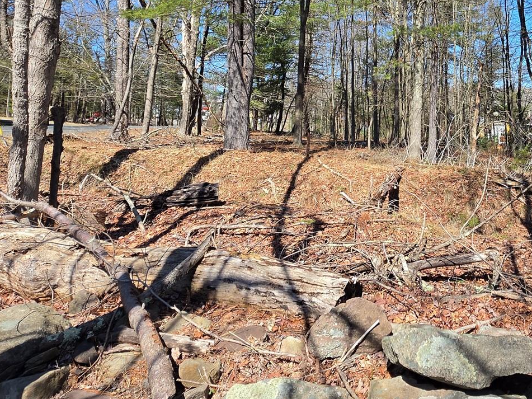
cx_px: 391
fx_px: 430
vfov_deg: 47.2
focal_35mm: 28
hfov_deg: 60.4
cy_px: 83
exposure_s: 1/912
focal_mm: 2.2
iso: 32
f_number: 1.9
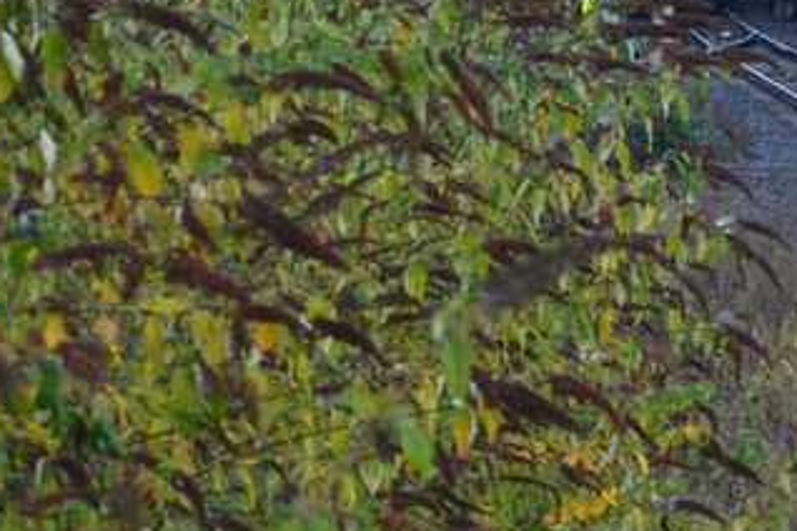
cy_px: 43
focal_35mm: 289
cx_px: 1571
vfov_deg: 4.8
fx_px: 6398
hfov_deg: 6.9
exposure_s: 1/125
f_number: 5.6
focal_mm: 48
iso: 400
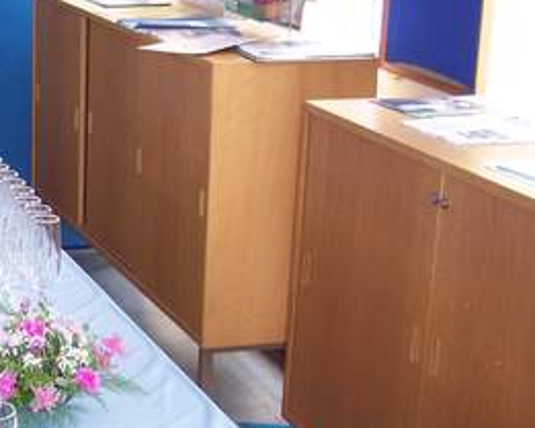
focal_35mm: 91
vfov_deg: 16.9
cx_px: -105
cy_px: 248
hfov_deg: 19.8
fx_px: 1441
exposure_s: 1/45
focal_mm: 8
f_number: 2.8
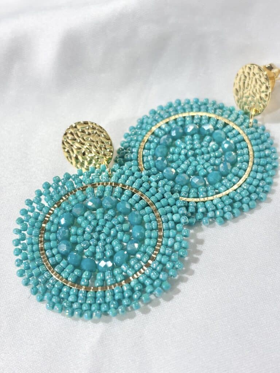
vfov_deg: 36.8
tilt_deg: -51.0
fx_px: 561
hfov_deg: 28.0
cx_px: 140
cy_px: 186
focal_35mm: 52
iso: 25
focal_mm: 5.96
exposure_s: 1/156
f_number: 1.6
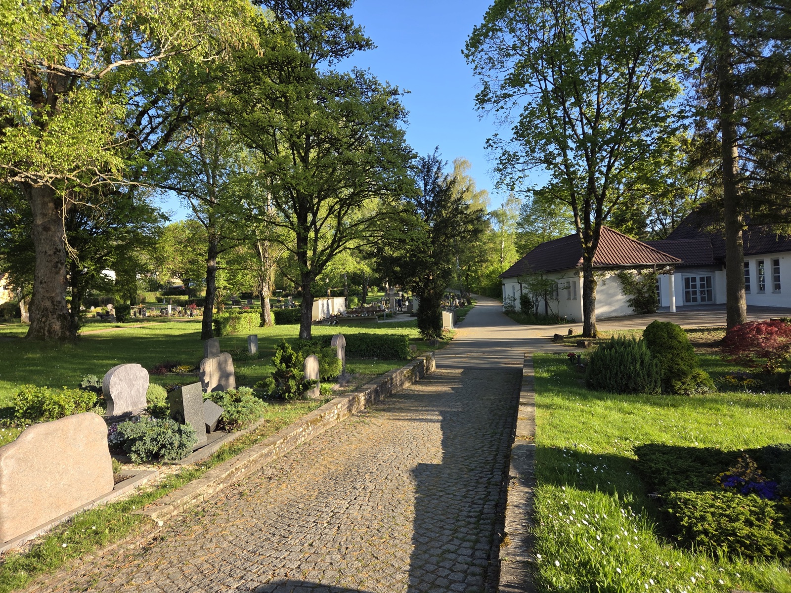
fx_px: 526
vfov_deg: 58.9
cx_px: 396
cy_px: 296
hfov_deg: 73.9
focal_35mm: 23
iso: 80
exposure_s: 1/1376
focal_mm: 5.4
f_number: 1.8
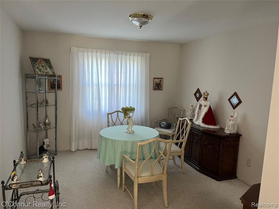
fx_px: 210
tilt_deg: -10.1
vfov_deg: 53.1
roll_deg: -1.9
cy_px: 104
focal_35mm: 26
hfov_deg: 67.3
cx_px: 140
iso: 160
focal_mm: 5.1
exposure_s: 1/60
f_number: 1.6
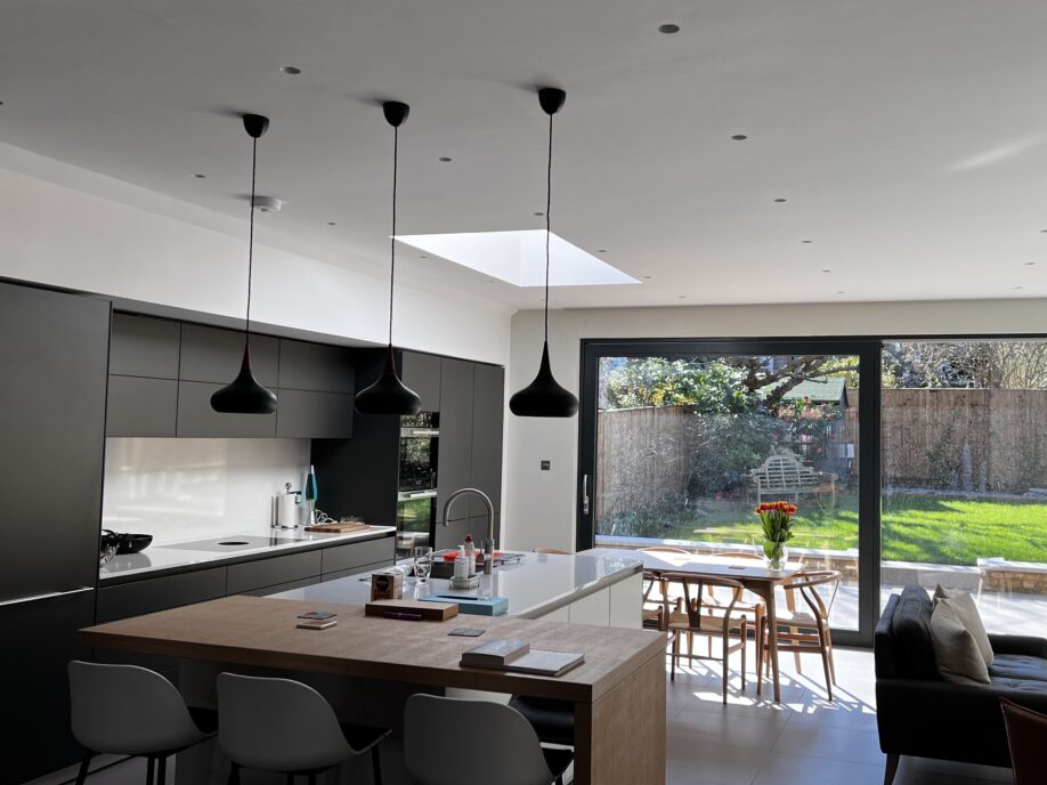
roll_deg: -1.3
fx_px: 1028
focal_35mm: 34
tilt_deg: +3.2
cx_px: 575
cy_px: 375
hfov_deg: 53.9
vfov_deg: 41.8
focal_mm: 5.7
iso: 50
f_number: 1.5
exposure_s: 1/353
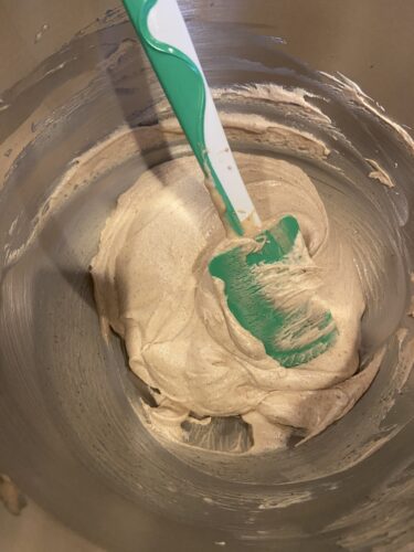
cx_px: 207
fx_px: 415
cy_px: 276
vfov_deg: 67.3
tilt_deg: -71.5
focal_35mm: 26
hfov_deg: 53.1
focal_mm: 4.25
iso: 400
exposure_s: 1/33
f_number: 1.8
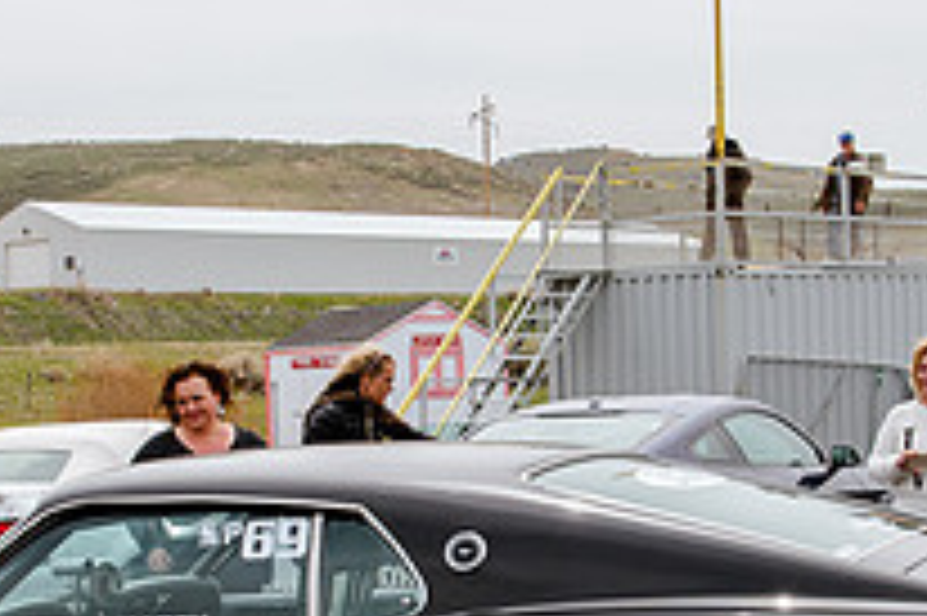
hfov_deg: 21.2
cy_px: 496
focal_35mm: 96
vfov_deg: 14.1
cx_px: 399
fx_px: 2470
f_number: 10
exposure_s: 1/400
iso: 200
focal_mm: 31
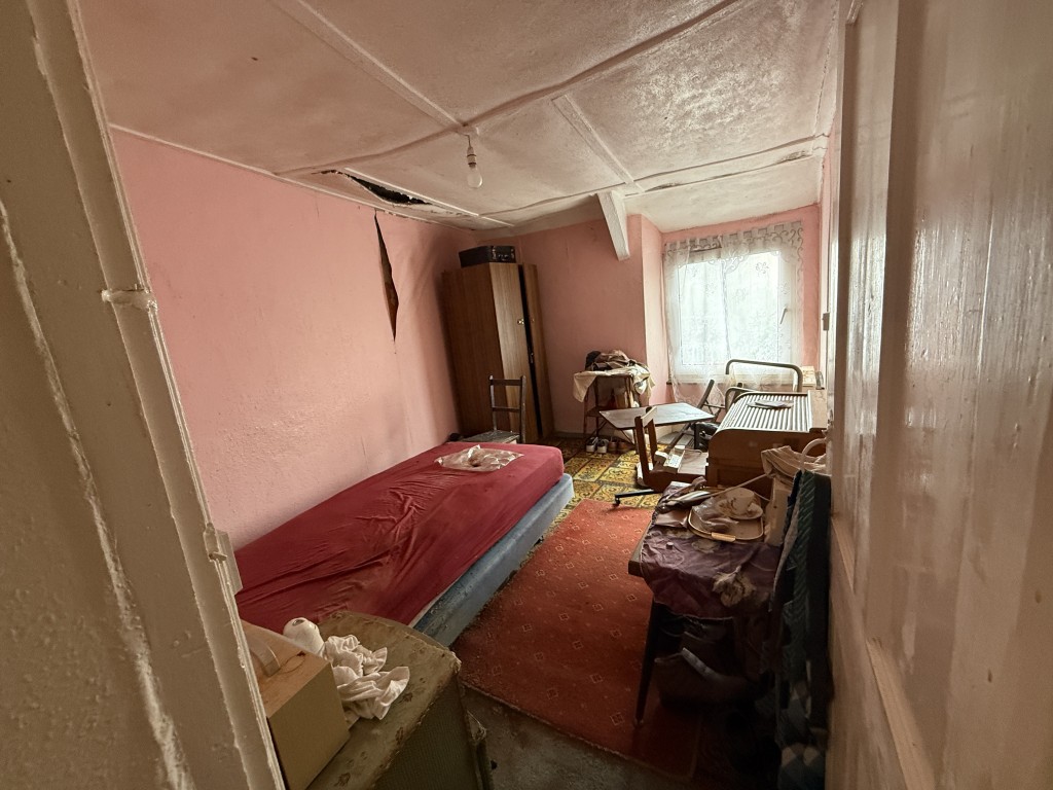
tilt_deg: -11.2
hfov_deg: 102.1
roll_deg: +6.4
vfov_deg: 85.7
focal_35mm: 14
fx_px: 426
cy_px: 395
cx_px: 526
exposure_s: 1/60
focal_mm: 2.22
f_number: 2.2
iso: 400
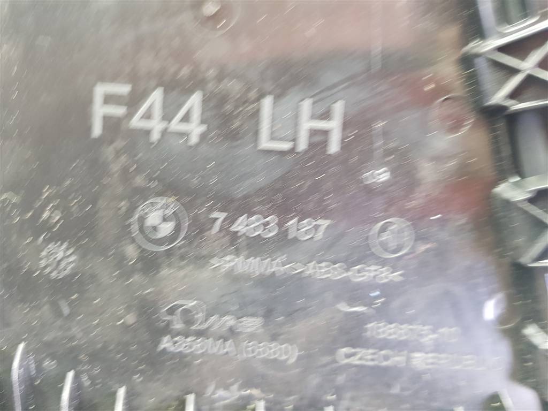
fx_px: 412
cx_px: 274
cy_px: 206
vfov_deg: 53.1
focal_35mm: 26
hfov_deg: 67.3
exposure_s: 1/14
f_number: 1.7
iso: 200
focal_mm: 4.2
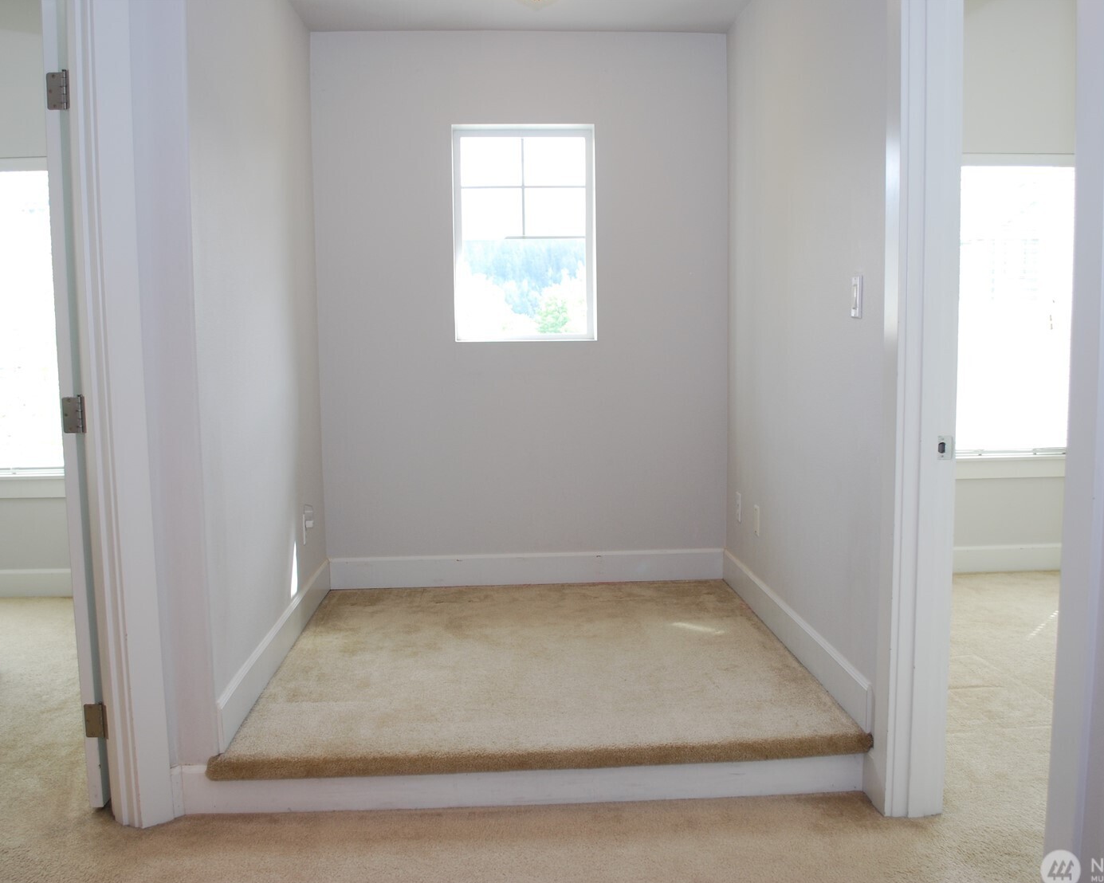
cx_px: 560
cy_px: 449
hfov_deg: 57.2
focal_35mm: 31
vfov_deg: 47.1
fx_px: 1013
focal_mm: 18
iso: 200
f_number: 4
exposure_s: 1/60
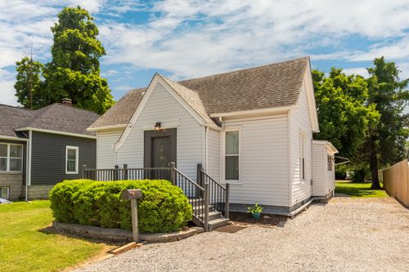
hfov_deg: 73.8
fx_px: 273
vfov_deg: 53.1
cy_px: 136
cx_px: 204
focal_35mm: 24
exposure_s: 1/8000
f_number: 8
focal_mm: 24
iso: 640
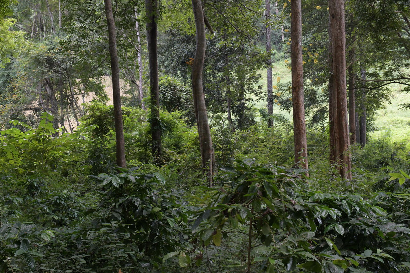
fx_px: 592
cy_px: 136
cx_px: 187
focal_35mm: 52
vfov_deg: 26.0
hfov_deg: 38.2
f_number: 6.3
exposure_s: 1/320
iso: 2800
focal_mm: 42
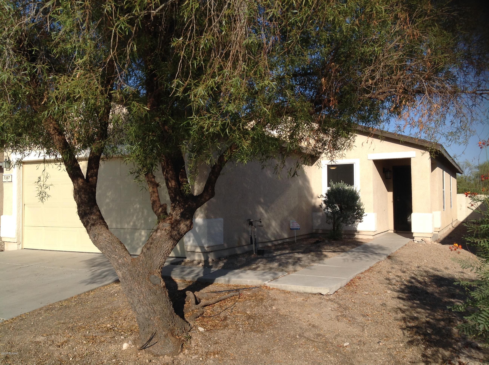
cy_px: 182
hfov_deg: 52.7
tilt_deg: +3.8
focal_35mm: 35
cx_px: 244
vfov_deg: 40.6
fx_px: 494
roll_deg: +0.1
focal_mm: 4.28
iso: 50
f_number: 2.4
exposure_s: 1/2016
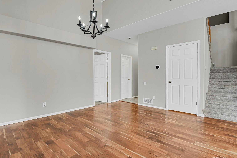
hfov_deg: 89.9
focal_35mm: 18
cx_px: 113
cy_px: 79
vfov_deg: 67.4
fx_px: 119
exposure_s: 1/20
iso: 7200
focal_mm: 17
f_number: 8
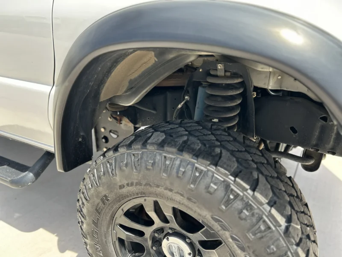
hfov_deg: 67.3
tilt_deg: -19.7
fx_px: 257
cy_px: 128
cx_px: 171
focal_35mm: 26
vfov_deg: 53.1
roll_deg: -1.2
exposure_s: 1/743
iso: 50
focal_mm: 5.7
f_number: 1.5
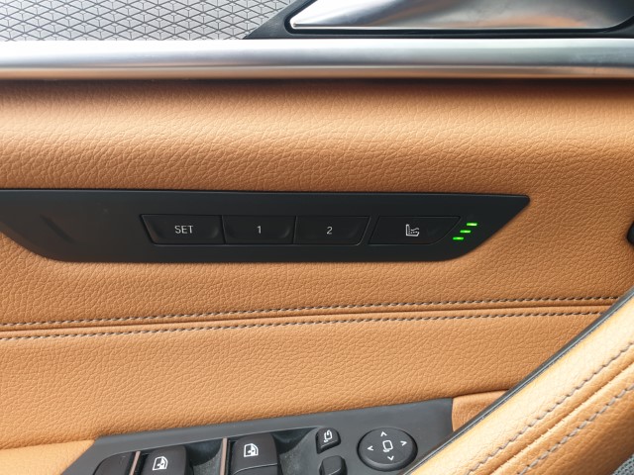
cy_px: 238
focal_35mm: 26
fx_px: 476
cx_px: 317
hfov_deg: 67.3
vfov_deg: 53.1
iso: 100
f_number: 2.4
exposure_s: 1/50
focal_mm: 4.3
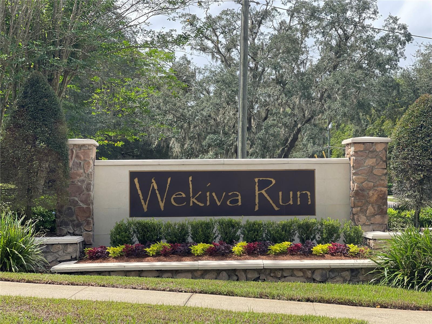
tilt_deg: +2.1
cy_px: 162
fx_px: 799
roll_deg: +0.7
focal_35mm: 64
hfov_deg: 30.3
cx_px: 216
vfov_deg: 22.9
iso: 32
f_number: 2.2
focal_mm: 7.5
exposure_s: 1/747
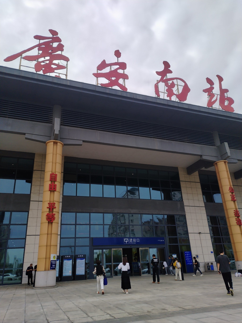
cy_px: 162
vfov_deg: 67.3
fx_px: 242
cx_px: 121
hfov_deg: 53.1
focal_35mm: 26
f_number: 1.8
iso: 67
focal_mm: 4.26
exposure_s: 1/1429
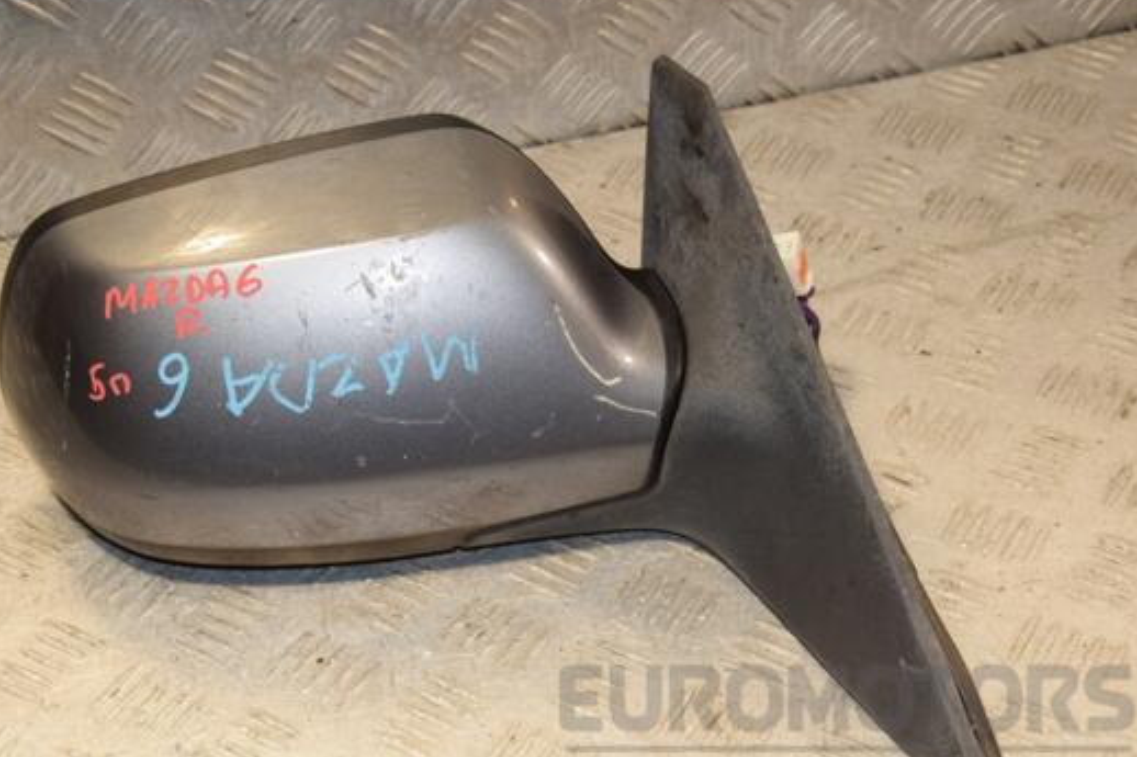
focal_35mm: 73
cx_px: 518
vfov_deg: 18.7
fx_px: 2305
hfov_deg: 27.7
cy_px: 406
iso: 800
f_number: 8
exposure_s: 1/200
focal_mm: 42
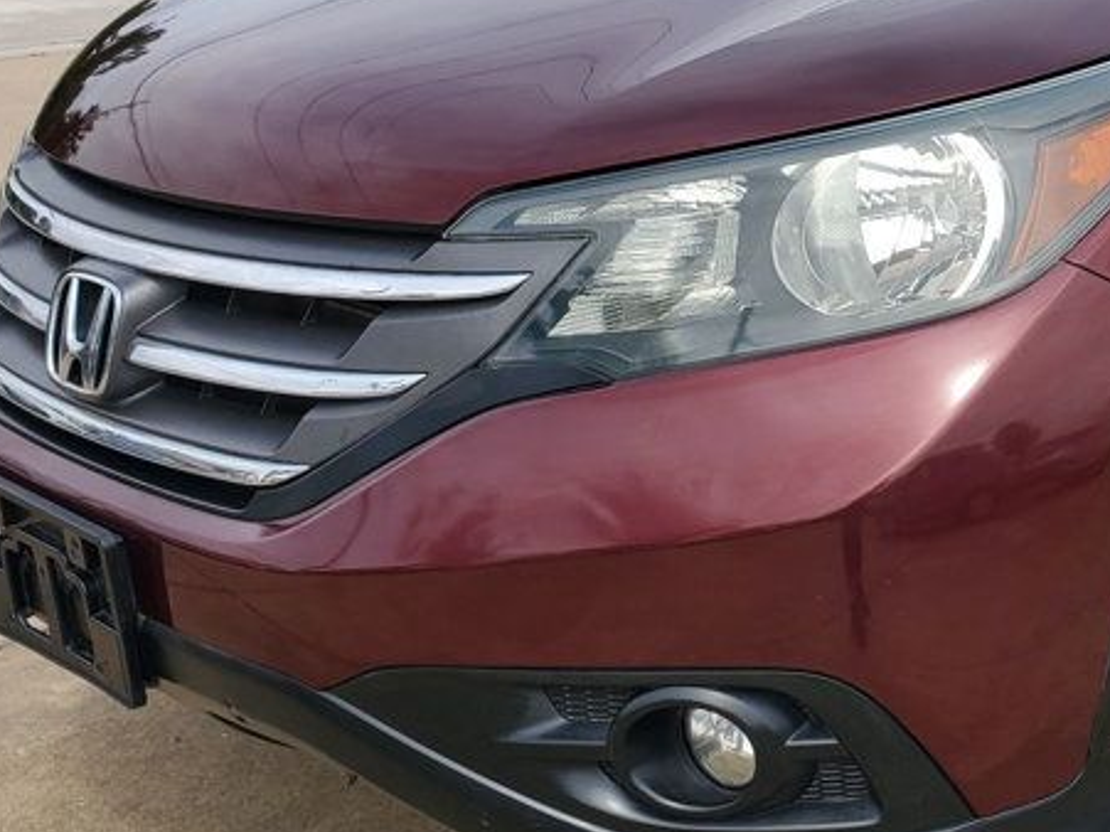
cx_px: 1048
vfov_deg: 24.7
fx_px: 1891
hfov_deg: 30.9
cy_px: 281
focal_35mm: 59
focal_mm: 4.3
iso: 50
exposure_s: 1/1314
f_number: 2.4
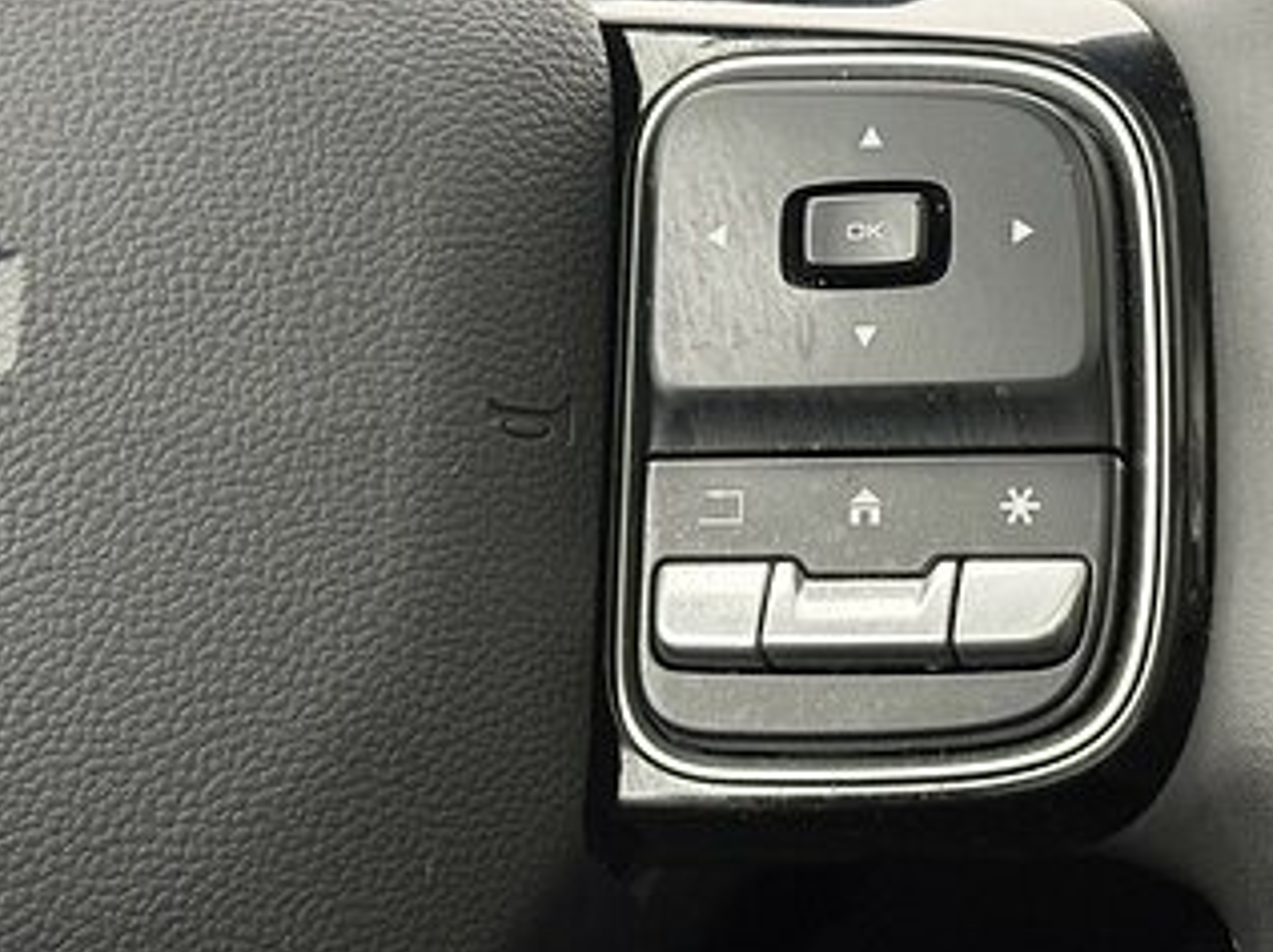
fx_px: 3049
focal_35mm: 83
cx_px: 964
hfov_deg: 23.3
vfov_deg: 17.7
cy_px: 273
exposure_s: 1/60
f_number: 1.78
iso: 100
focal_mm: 6.76
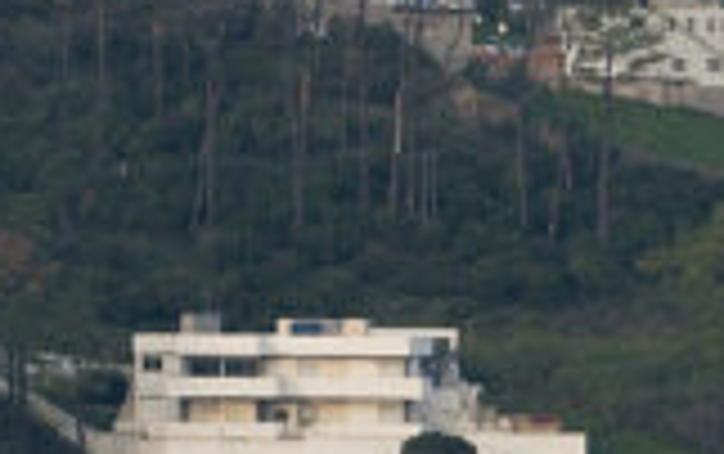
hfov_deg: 1.9
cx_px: 1515
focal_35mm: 1099
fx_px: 21715
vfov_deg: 1.2
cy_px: 661
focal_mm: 155
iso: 400
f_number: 4.5
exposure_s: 1/640
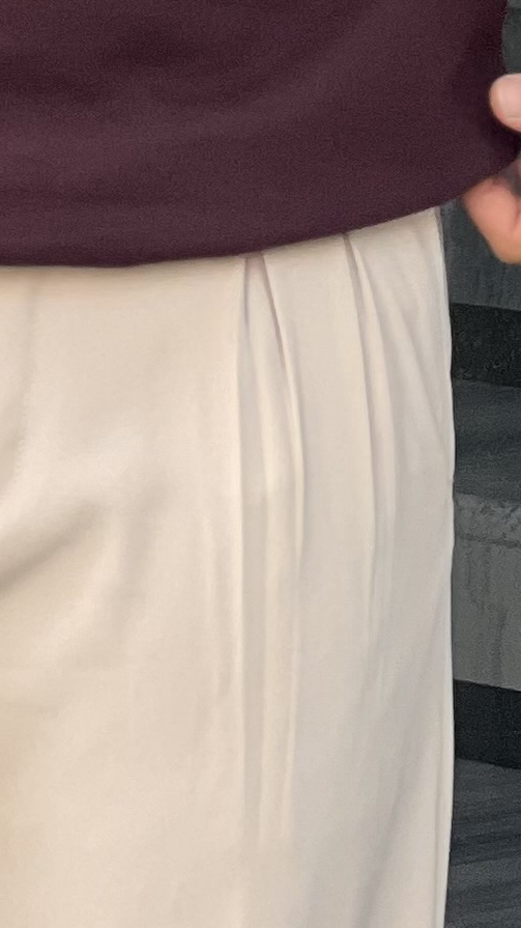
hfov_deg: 3.2
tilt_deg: -7.7
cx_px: 70
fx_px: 9290
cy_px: 539
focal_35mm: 378
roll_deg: +0.3
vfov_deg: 5.7
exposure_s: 1/121
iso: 100
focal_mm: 9
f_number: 2.8
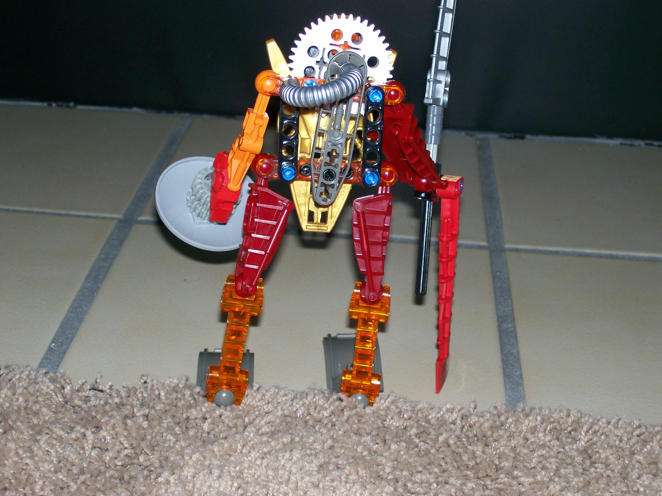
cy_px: 248
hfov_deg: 27.8
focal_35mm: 70
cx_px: 331
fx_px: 1339
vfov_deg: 21.0
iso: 80
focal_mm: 11.6
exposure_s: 1/95.5
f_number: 3.8
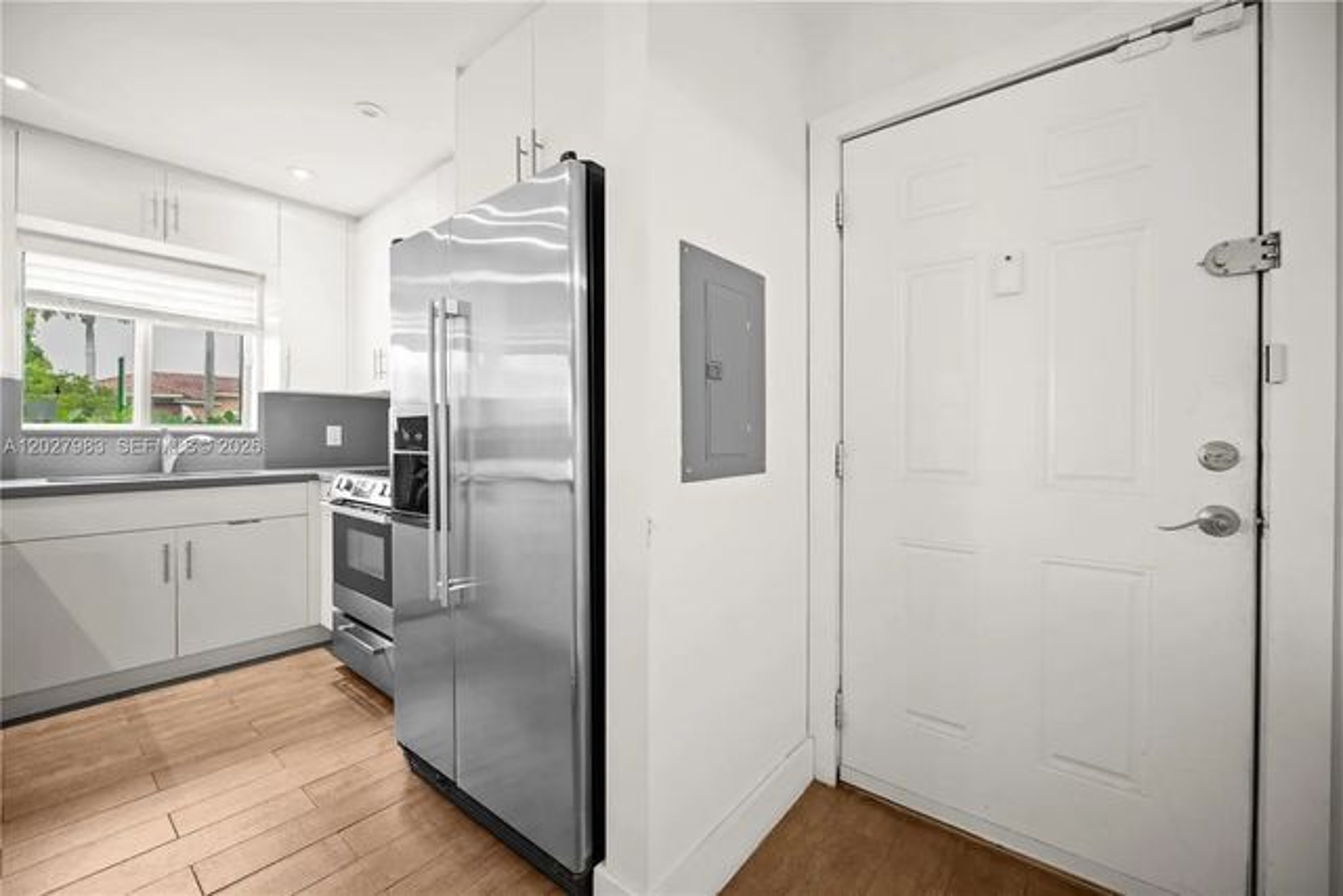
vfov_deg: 81.2
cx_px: 672
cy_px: 448
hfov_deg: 104.2
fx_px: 522
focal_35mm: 14
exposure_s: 1/13
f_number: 2.8
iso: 125
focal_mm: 14
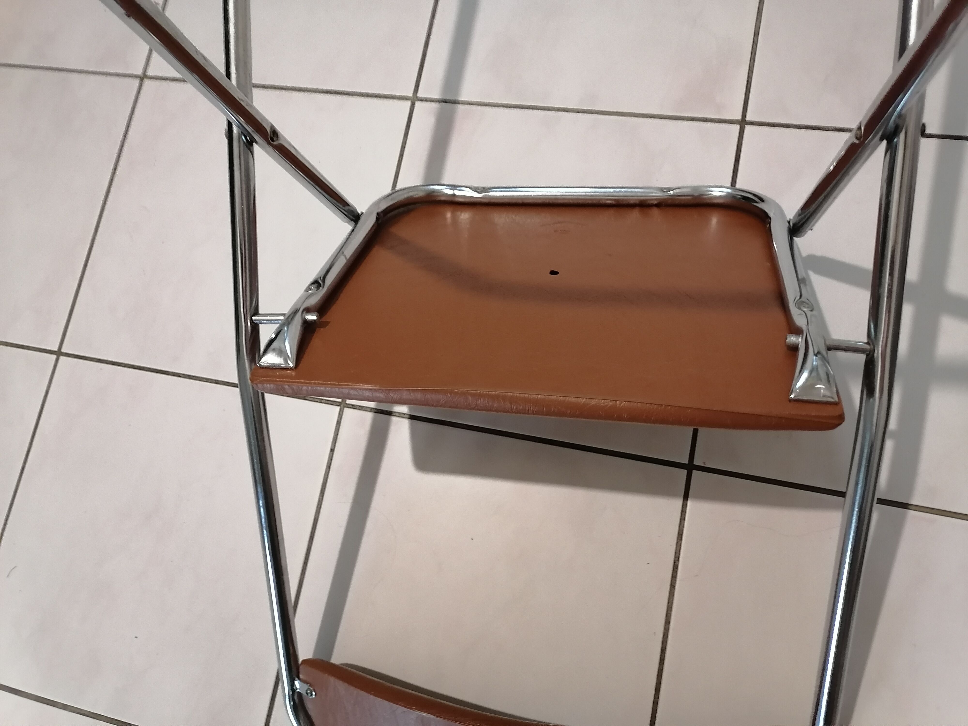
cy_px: 363
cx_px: 484
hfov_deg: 65.3
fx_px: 755
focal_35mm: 27
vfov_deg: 51.4
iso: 640
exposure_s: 1/25
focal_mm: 5.3
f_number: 1.8
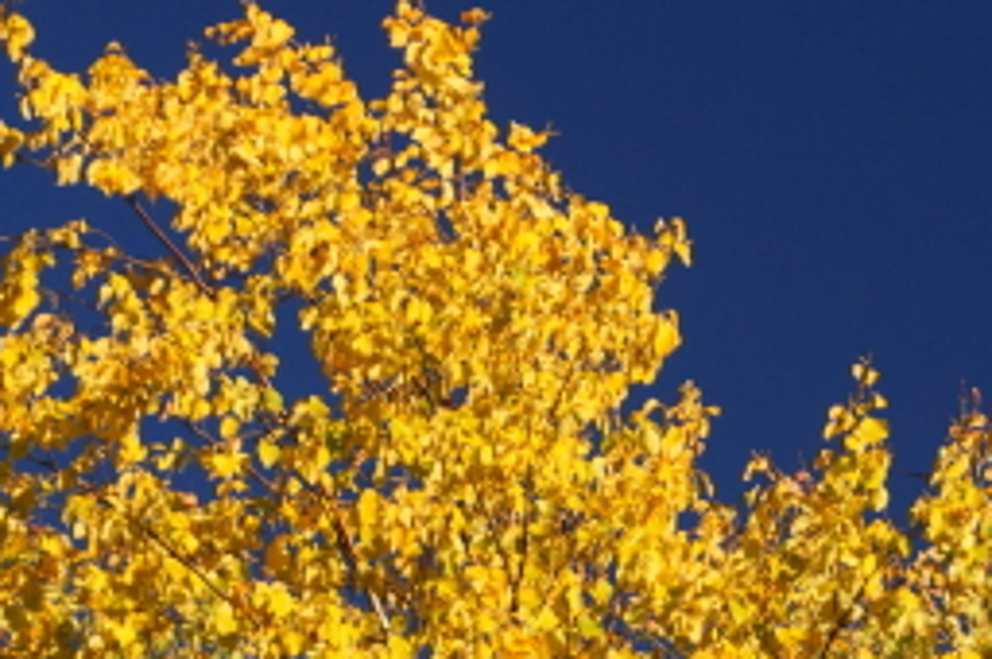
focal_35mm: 293
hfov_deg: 6.9
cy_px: 872
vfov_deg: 4.7
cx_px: 1660
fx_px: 8063
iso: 100
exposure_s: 1/125
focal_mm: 50
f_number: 5.6
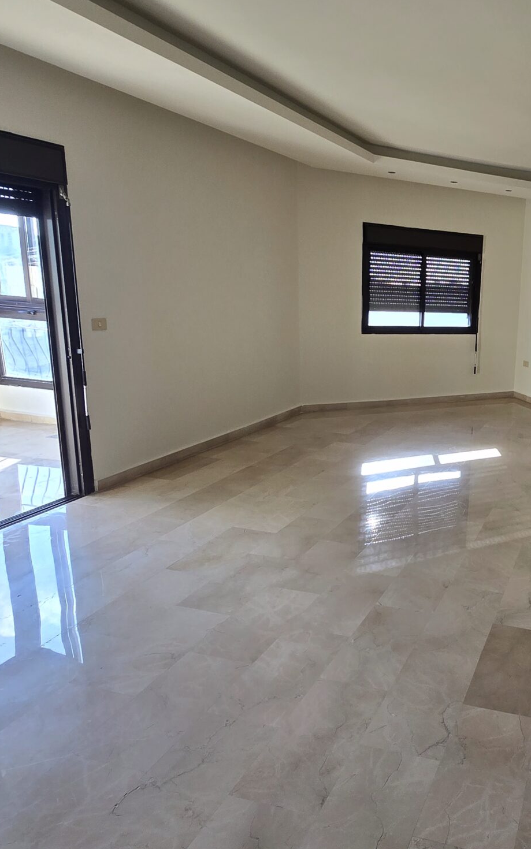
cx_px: 484
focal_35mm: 24
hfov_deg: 45.9
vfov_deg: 74.8
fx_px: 556
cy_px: 421
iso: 50
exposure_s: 1/127
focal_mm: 2.2
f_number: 2.2
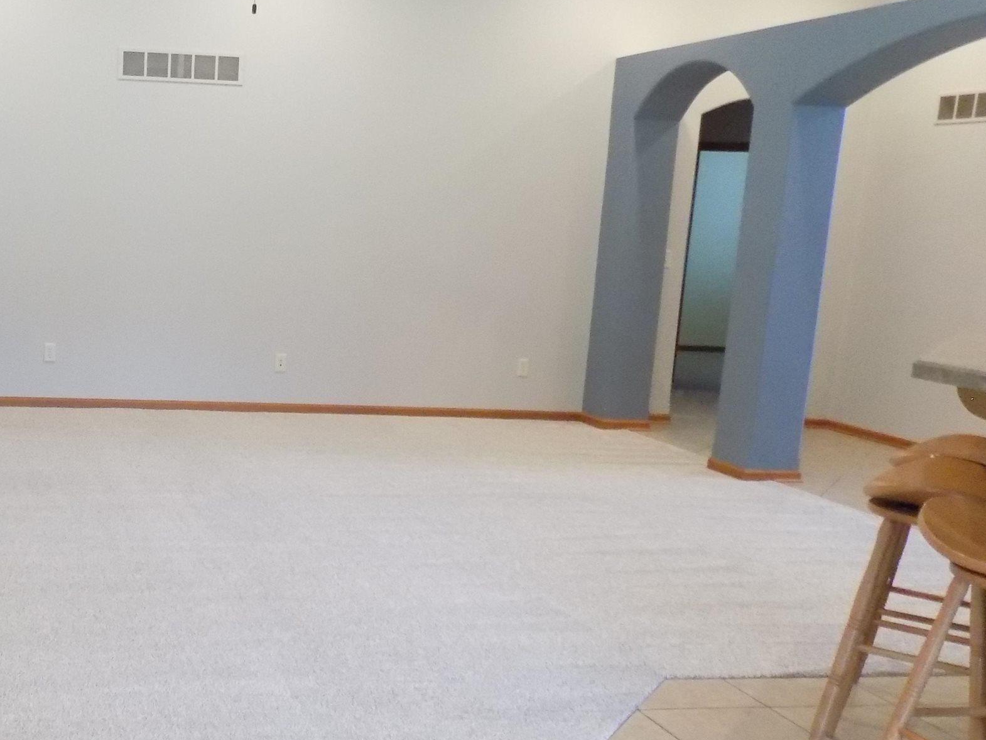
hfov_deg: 39.2
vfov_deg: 32.1
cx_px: 110
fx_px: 1282
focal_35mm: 45
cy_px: 445
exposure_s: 1/20
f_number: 3.1
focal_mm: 4
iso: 400
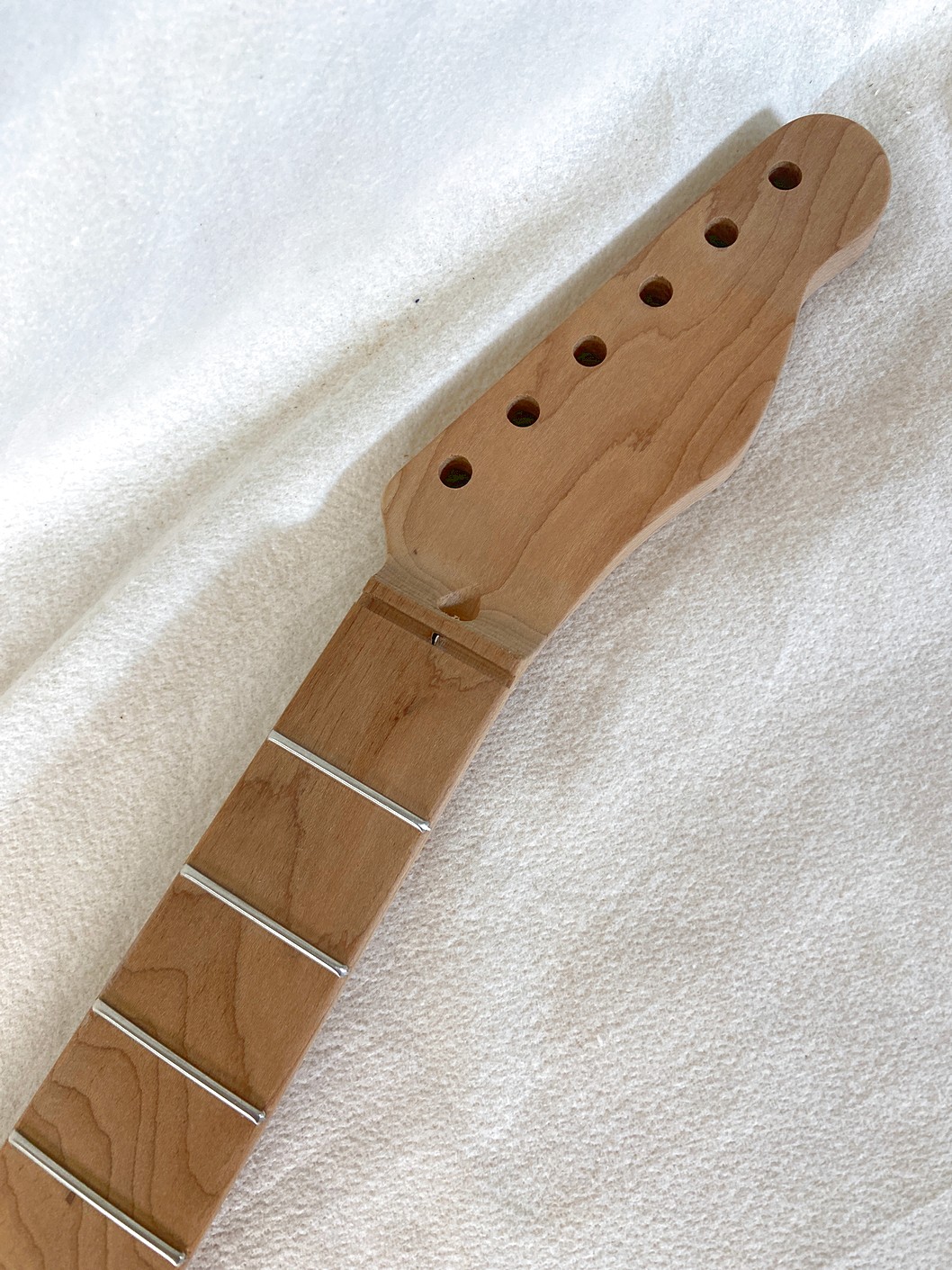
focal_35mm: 26
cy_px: 635
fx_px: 954
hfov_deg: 53.1
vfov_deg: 67.3
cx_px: 476
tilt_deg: -73.9
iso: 80
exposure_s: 1/120
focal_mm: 4.25
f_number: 1.8
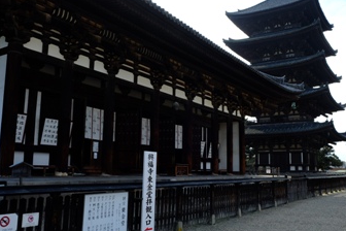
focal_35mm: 36
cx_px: 194
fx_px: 346
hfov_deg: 53.0
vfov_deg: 36.9
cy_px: 118
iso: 200
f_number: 6.4
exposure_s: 1/240
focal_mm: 18
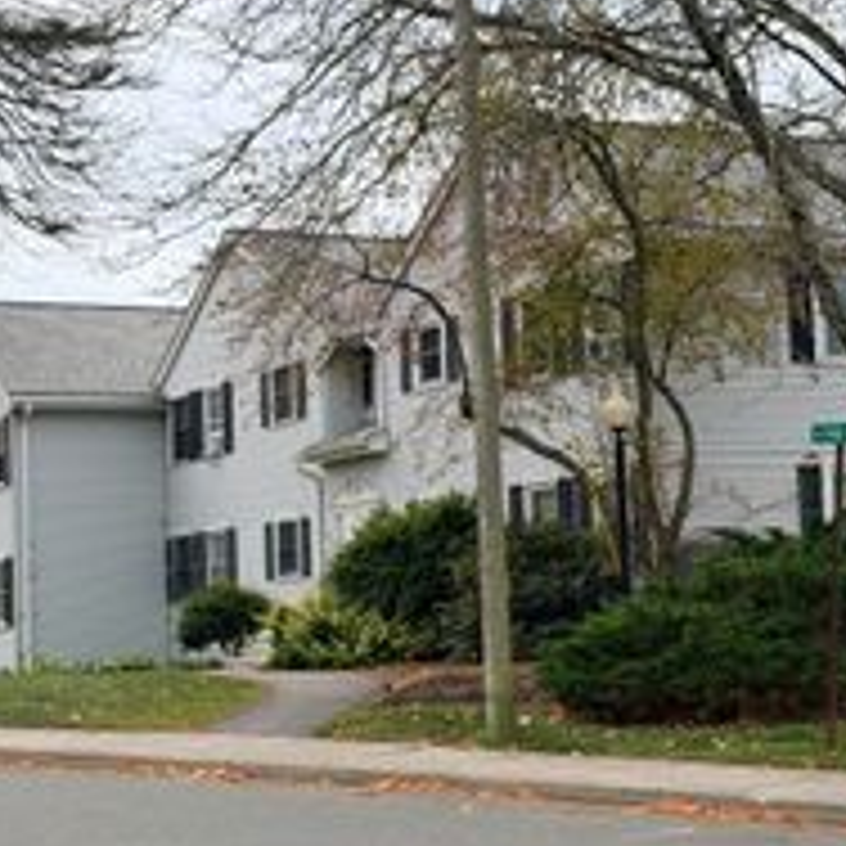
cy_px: 412
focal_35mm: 80
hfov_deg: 21.6
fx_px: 2212
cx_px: 522
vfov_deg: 21.7
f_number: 1.8
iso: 100
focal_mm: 6.93
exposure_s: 1/1513
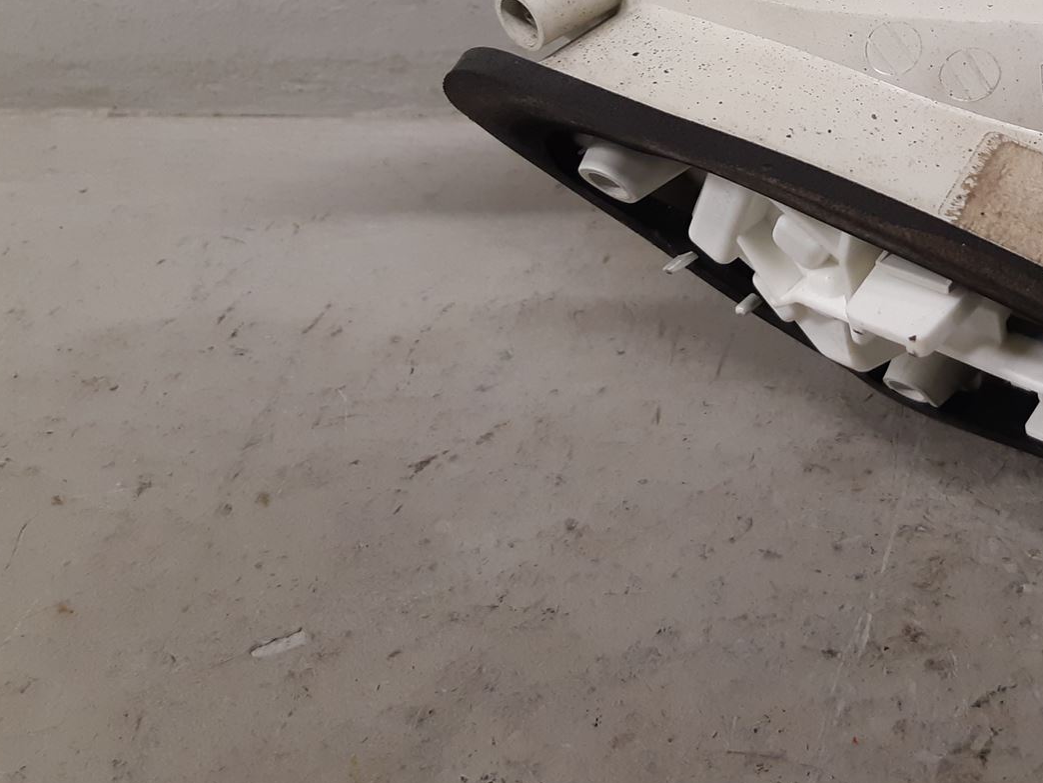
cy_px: 141
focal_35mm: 51
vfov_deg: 27.9
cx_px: 930
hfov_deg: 35.4
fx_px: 1537
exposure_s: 1/50
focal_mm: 3.93
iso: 125
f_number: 1.7
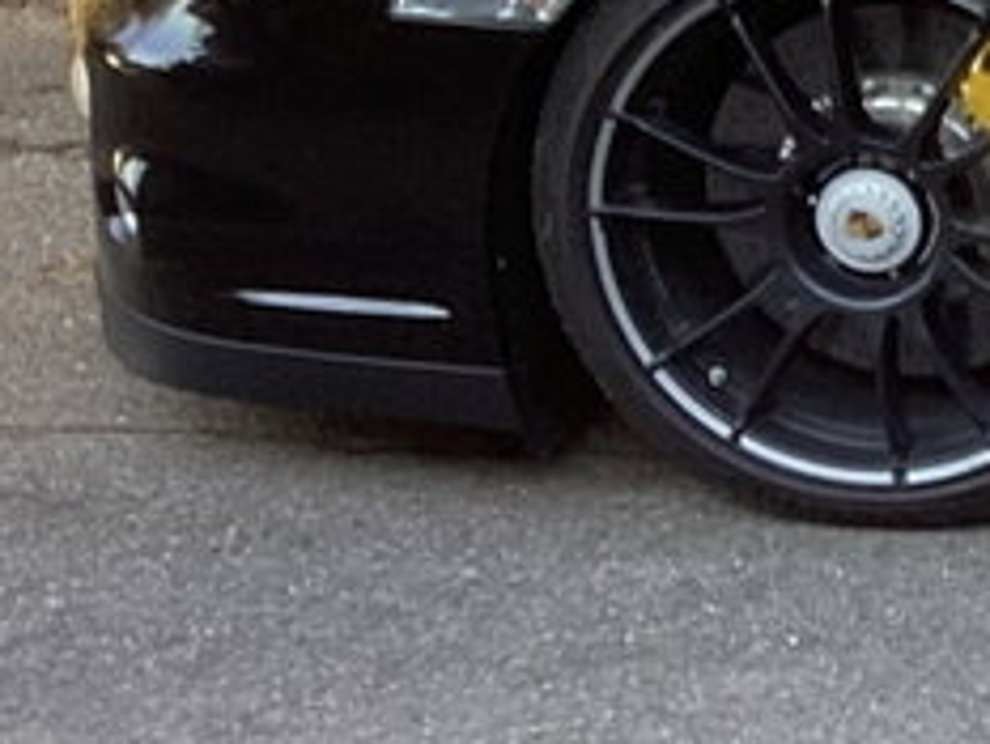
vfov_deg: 10.8
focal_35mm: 136
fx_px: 3892
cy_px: -60
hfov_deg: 12.5
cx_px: 2090
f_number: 2.4
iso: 32
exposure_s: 1/120
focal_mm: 3.3
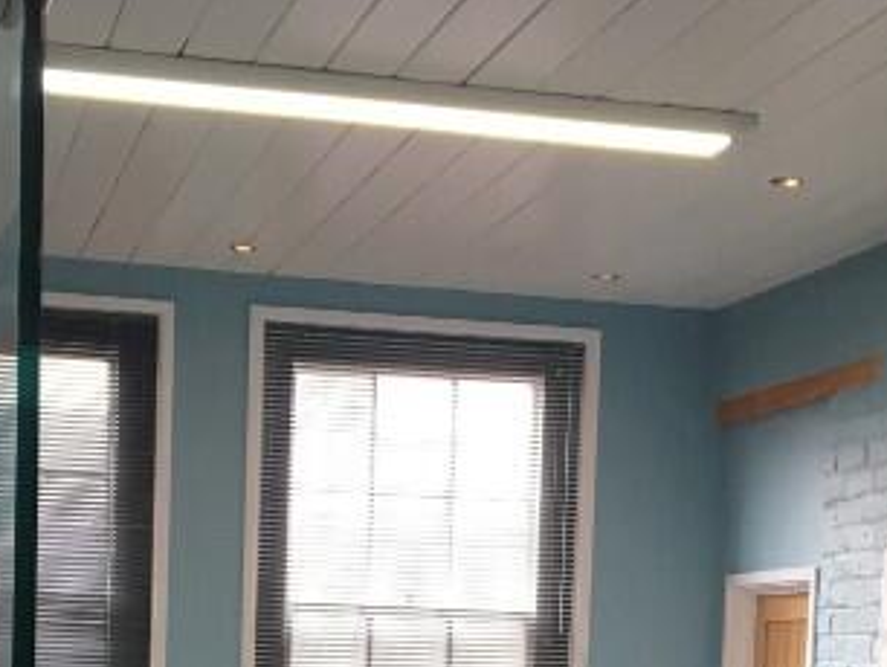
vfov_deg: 14.5
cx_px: 513
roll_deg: -2.4
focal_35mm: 97
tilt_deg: -5.7
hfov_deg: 20.2
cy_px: 919
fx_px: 2487
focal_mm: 4.15
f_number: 2.2
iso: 32
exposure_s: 1/33
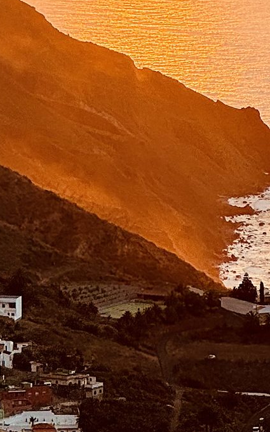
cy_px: -332
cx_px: -15
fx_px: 3618
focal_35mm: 307
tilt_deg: +3.2
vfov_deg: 6.7
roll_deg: -0.1
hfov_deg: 4.3
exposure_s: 1/99
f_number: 2.8
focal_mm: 9
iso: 40
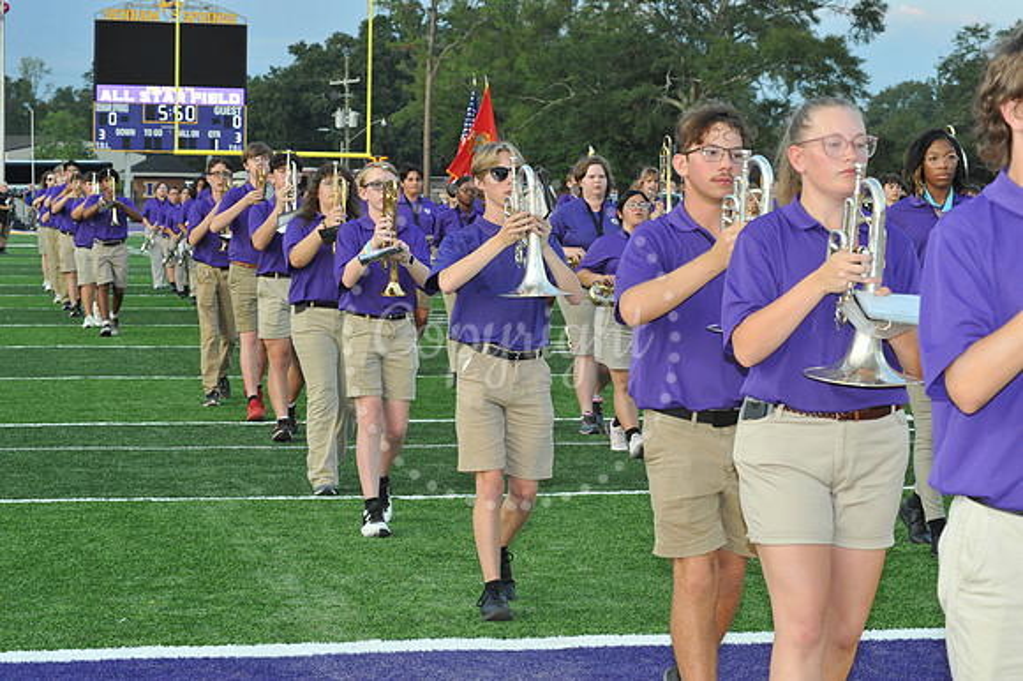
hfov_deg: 20.4
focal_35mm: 100
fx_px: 2840
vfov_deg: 13.7
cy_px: 340
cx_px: 512
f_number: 13
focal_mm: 100
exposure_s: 1/250
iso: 1600
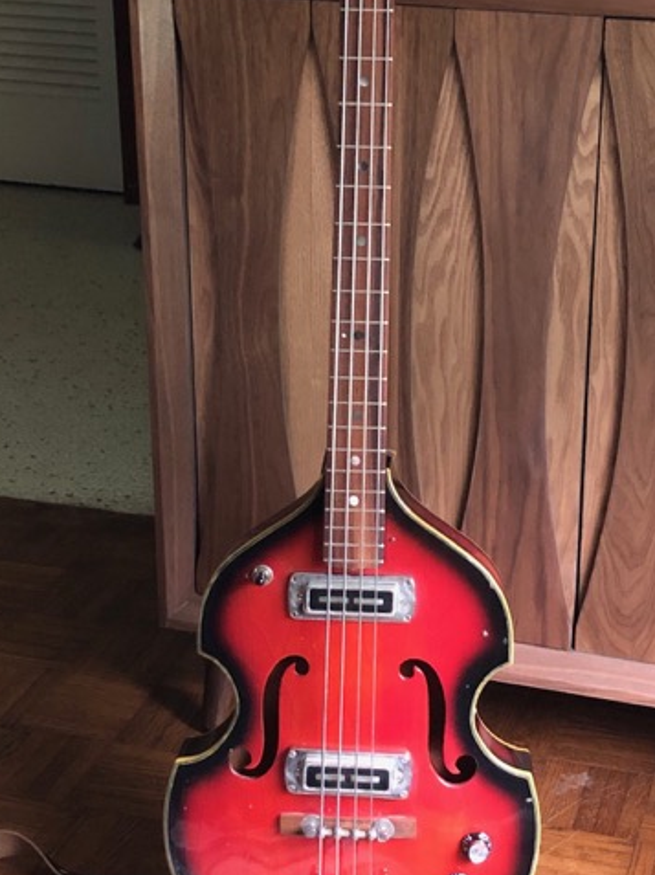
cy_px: 334
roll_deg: +0.8
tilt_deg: -21.0
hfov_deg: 30.8
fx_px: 1187
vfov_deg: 40.2
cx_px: 361
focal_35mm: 47
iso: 80
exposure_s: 1/6
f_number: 1.8
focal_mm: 3.99
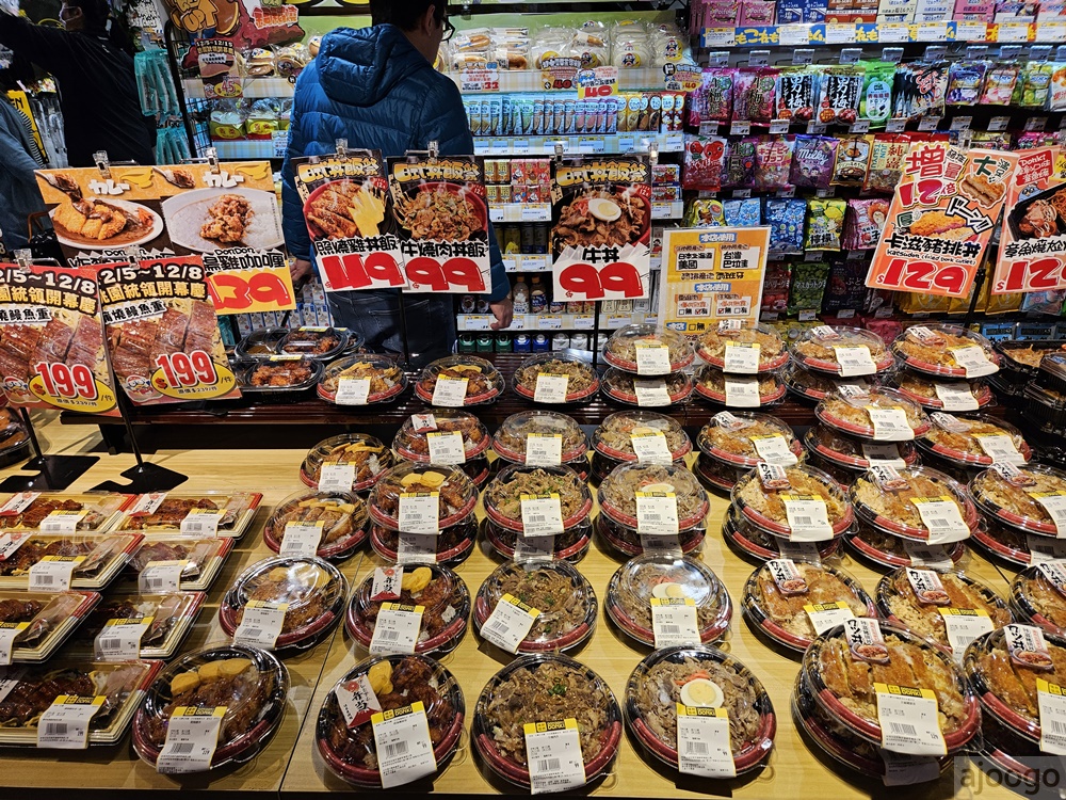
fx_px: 708
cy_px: 400
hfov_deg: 73.9
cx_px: 533
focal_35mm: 23
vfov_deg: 58.9
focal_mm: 5.4
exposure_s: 1/120
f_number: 1.8
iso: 50
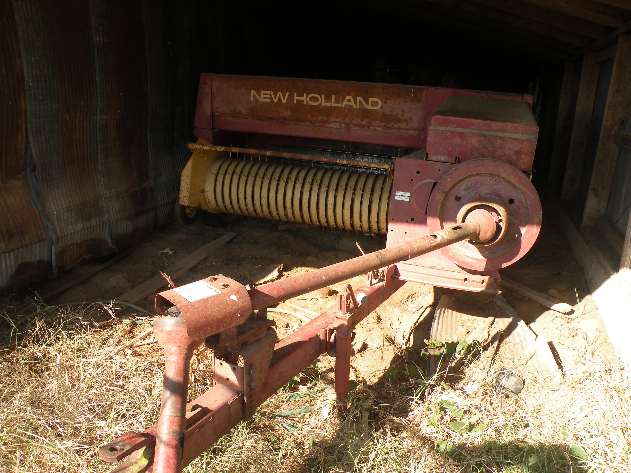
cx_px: 316
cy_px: 236
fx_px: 492
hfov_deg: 65.3
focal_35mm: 27
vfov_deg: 51.4
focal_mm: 4.7
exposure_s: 1/142
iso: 64
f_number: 4.5
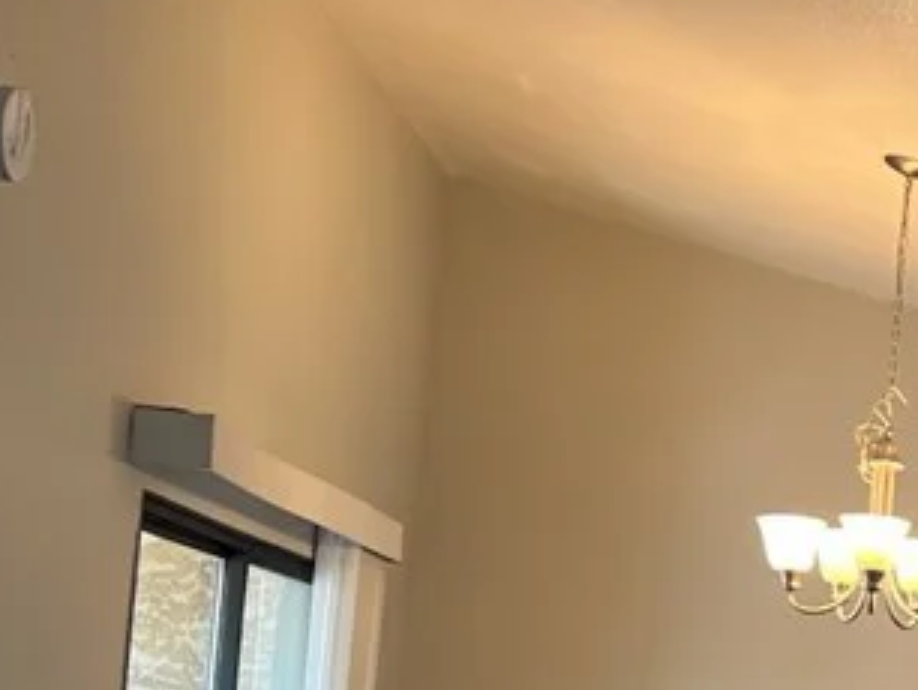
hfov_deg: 19.7
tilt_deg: +0.5
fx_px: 2309
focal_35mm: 87
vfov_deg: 16.4
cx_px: 1347
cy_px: 774
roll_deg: -4.7
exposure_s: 1/120
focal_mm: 5.7
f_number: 1.5
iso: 80
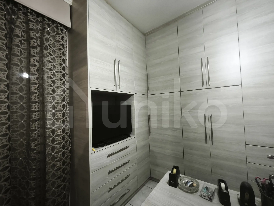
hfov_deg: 98.2
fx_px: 119
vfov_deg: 81.7
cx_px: 137
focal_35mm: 15
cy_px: 103
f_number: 2.2
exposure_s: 1/33.3
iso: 500
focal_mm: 1.91
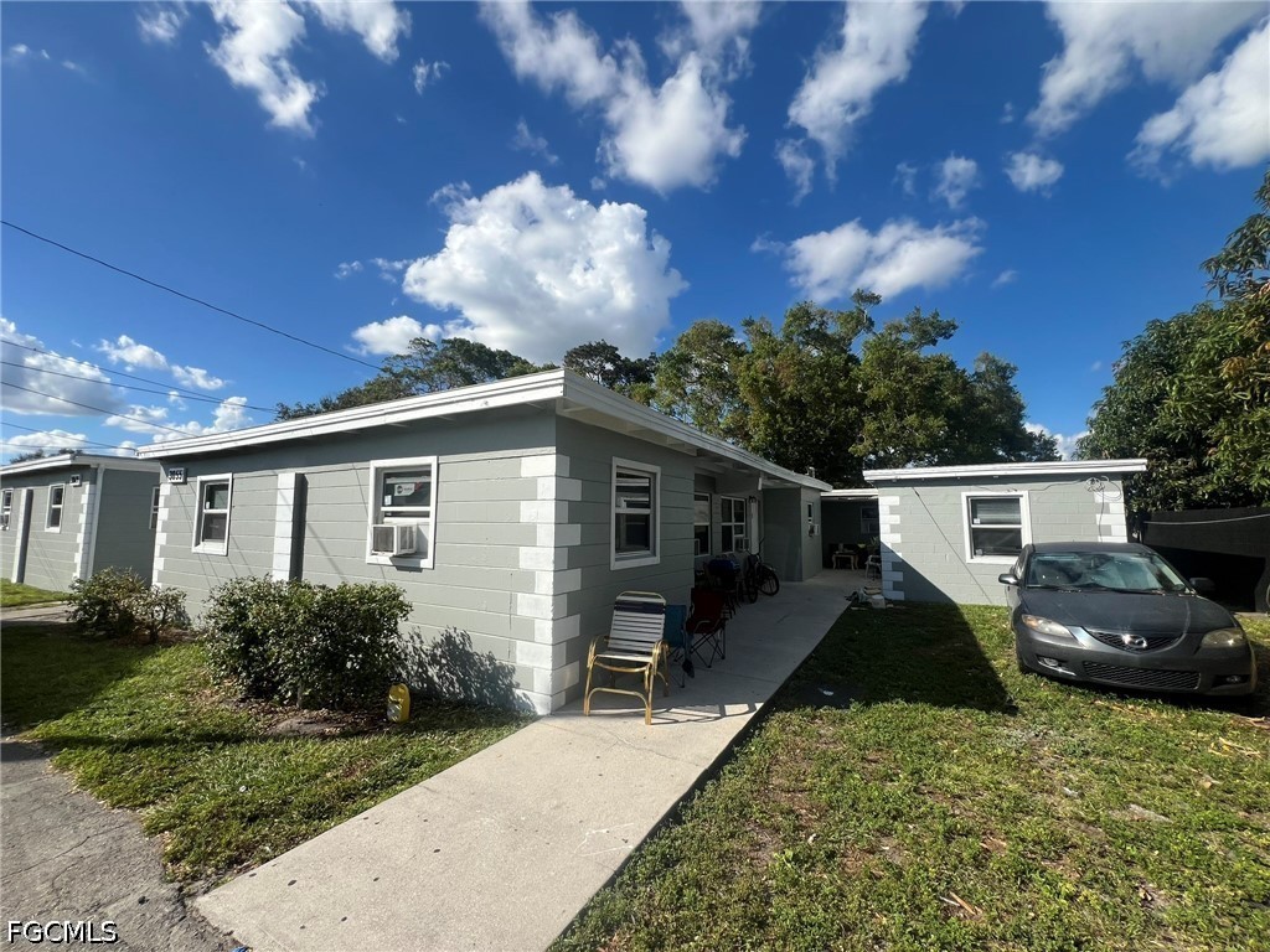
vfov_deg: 89.9
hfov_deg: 106.2
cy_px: 476
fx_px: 477
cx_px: 635
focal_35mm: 13
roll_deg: -0.8
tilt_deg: +8.1
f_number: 1.8
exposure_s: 1/1980
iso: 32
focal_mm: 1.57
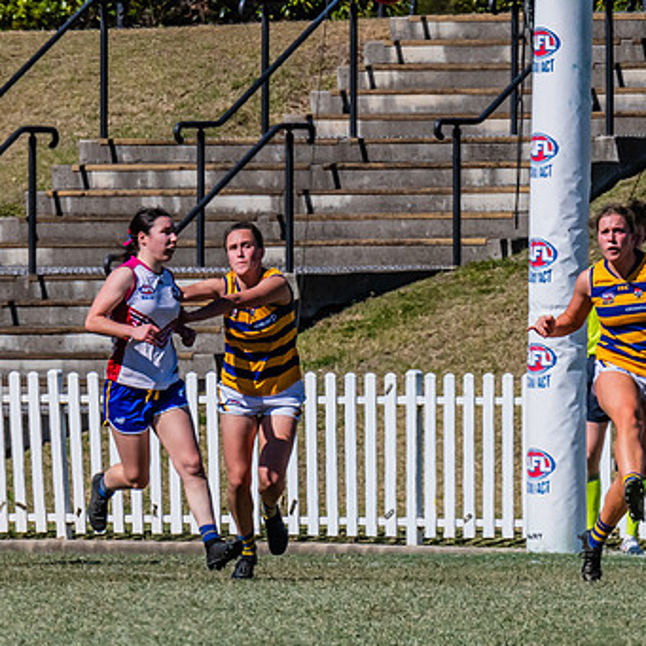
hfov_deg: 1.8
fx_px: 20966
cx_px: 731
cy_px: 413
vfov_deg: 1.8
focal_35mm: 993
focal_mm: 420
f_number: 16
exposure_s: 1/1600
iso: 800
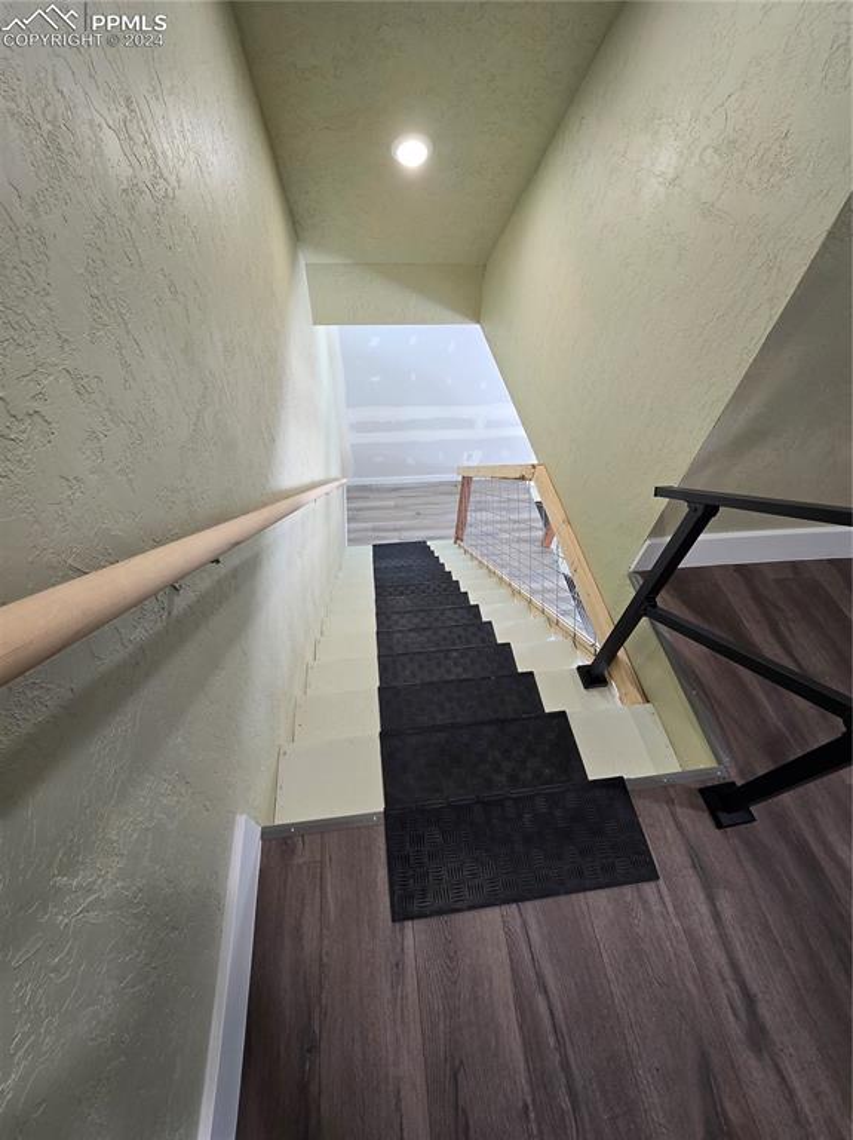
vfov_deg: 106.2
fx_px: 428
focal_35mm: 13
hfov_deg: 89.9
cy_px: 570
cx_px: 426
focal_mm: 2.2
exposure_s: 1/60
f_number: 2.2
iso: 125
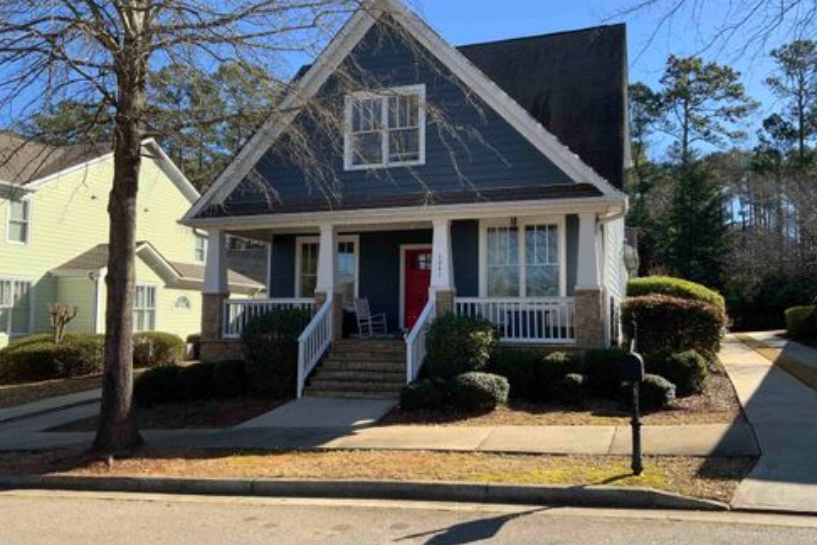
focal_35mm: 31
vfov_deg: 42.3
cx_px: 408
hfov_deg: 60.3
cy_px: 262
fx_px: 703
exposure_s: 1/883
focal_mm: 3
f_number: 1.8
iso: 16
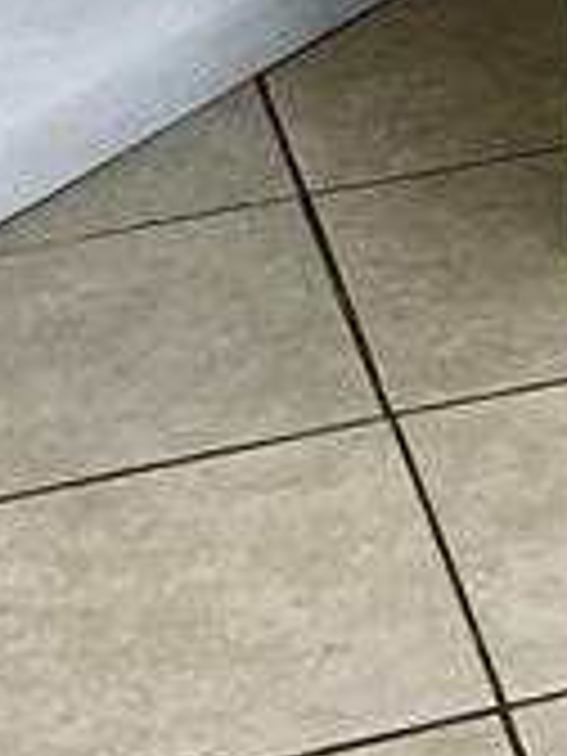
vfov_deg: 8.6
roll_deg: +1.0
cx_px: 1498
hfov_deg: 6.9
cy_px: -1305
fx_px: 4368
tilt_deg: -2.8
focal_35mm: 200
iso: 80
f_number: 1.8
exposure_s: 1/120
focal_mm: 3.99
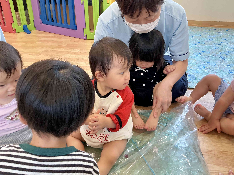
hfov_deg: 61.7
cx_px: 117
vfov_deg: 48.2
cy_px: 88
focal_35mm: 29
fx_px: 196
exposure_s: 1/120
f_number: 1.8
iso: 50
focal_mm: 3
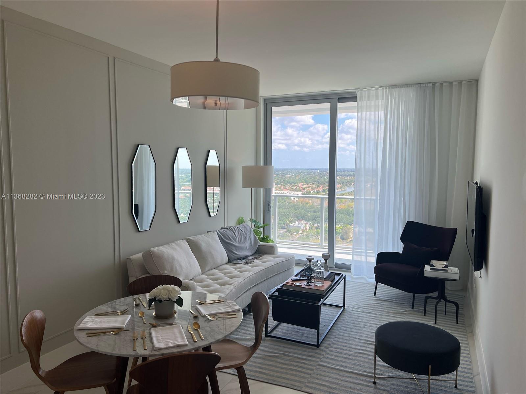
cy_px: 197
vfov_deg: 53.1
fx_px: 395
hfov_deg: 67.3
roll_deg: -0.3
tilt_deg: -4.6
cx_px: 263
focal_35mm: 26
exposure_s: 1/581
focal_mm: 5.7
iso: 50
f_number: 1.5
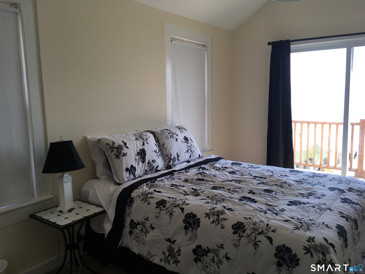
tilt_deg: -9.1
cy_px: 137
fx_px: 306
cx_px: 182
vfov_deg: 48.2
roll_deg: +0.0
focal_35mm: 29
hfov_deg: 61.7
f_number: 2.2
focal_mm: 4.15
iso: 25
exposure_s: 1/122
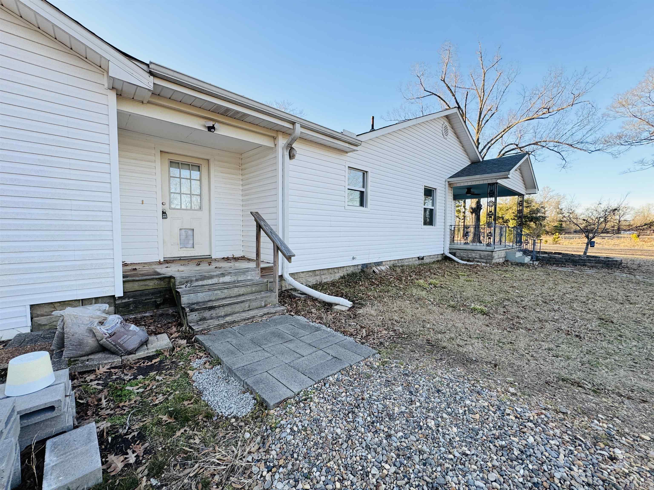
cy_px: 245
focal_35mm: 14
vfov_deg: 85.7
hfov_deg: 102.1
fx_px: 265
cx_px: 327
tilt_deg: -3.7
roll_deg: -1.0
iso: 40
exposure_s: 1/201
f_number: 2.2
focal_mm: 2.22
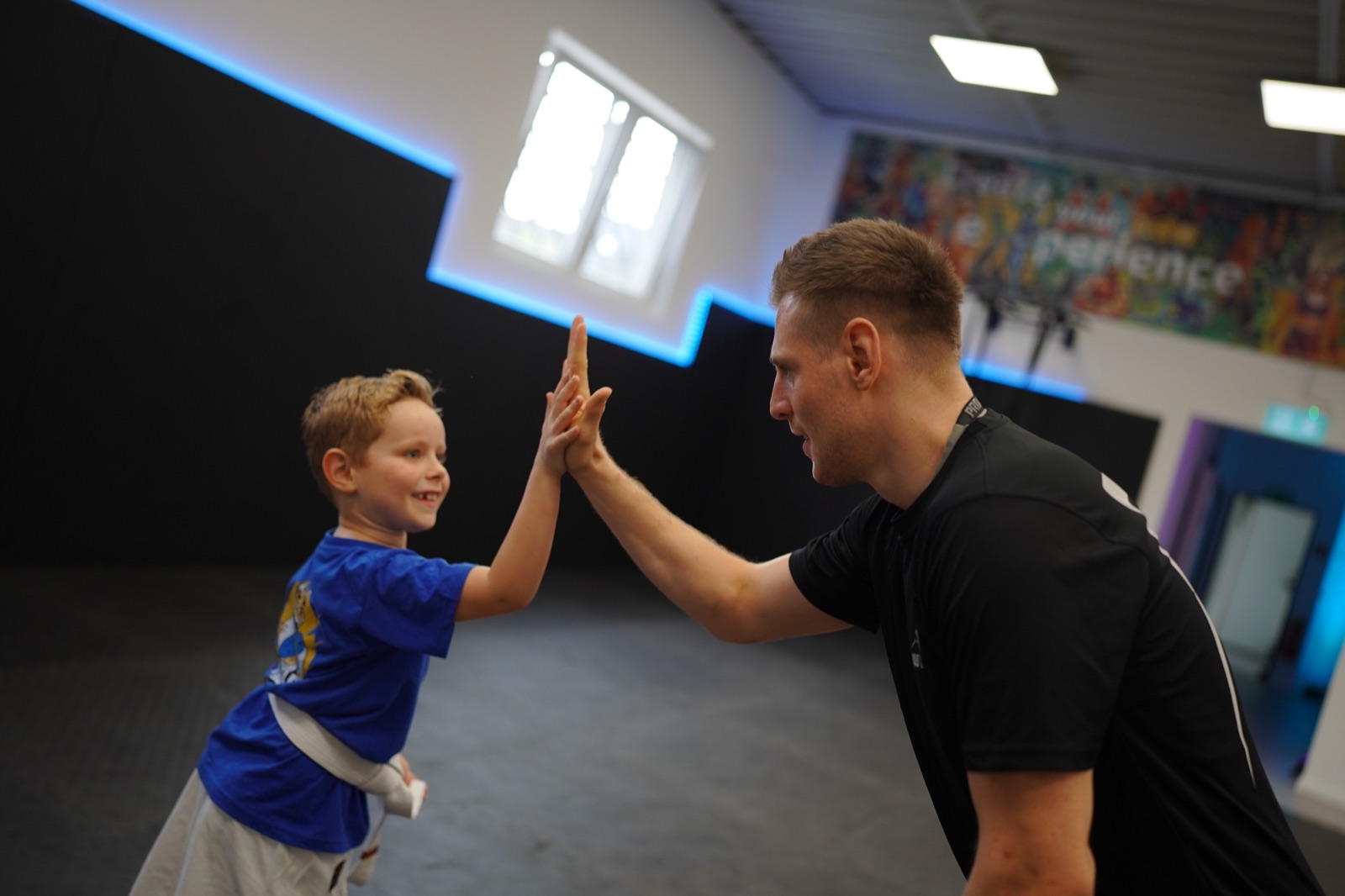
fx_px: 1307
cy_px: 448
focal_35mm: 35
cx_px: 672
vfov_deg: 37.8
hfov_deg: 54.4
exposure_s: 1/400
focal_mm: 35
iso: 400
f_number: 1.4
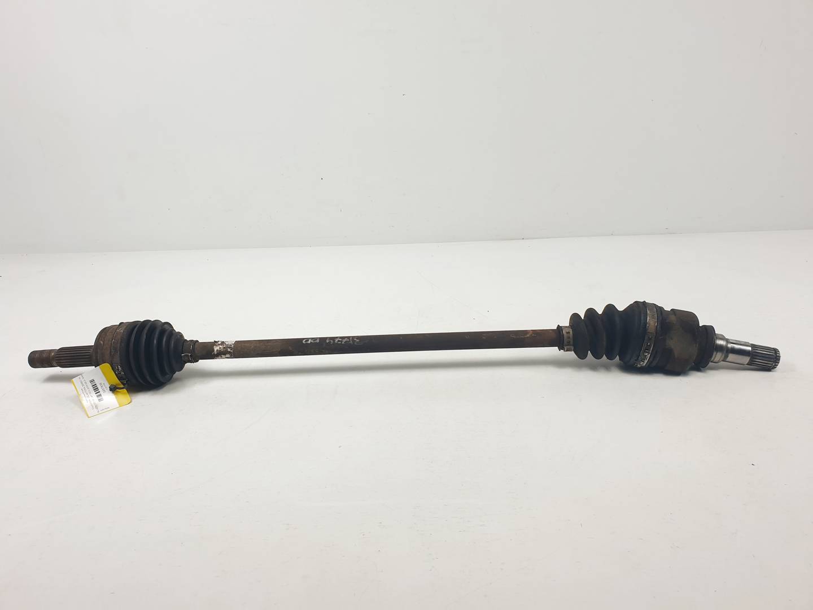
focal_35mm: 26
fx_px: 611
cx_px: 406
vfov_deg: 53.1
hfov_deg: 67.3
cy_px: 305
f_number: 2.4
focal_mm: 4.3
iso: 50
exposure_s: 1/323
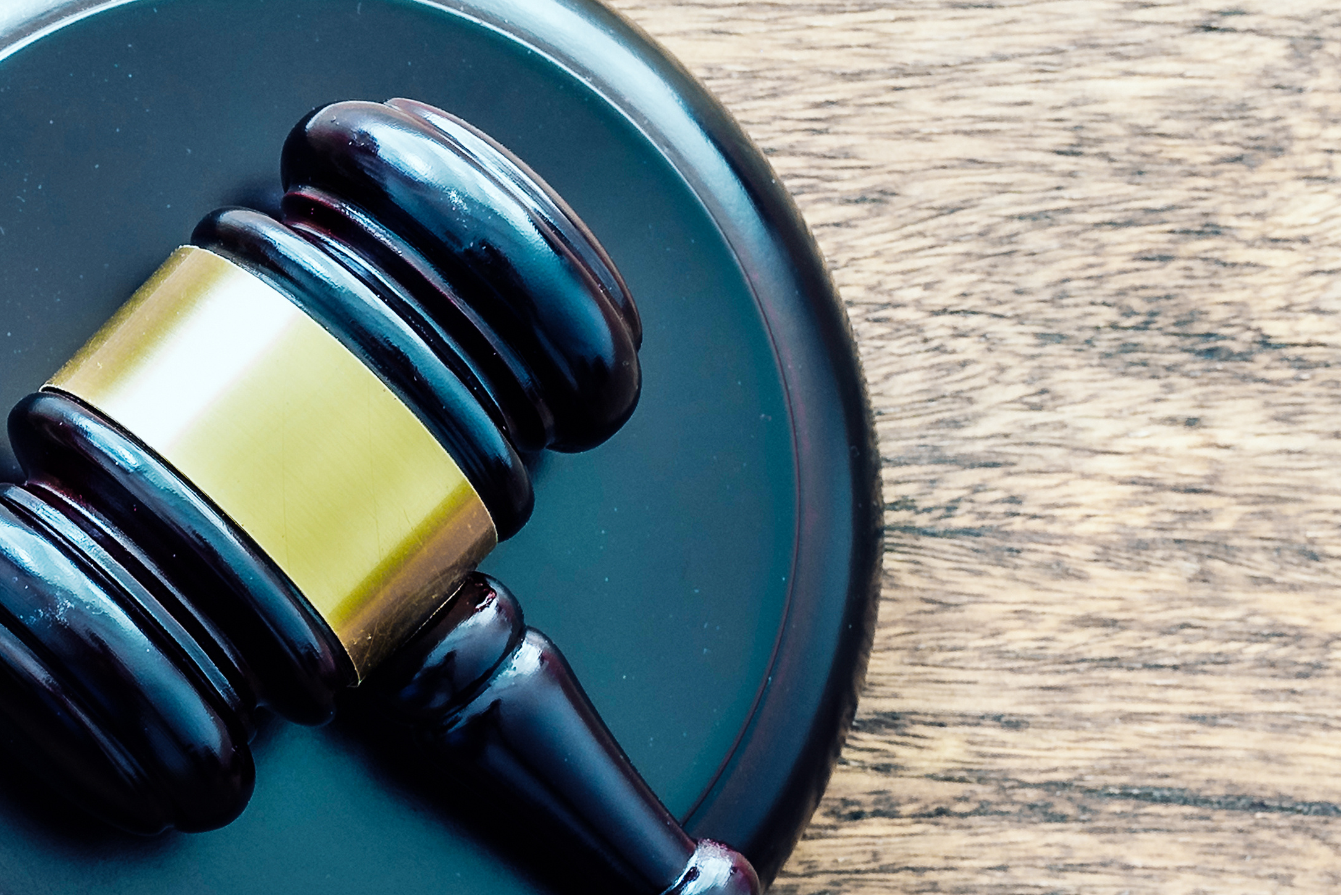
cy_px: 576
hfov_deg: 19.4
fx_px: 3614
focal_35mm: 97
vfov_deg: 14.1
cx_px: -392
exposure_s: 3
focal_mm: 35
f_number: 9
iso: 100
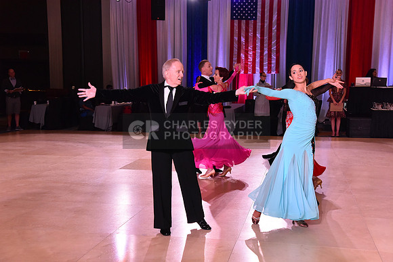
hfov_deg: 39.6
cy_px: 131
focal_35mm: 50
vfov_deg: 27.0
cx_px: 196
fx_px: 546
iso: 2500
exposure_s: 1/320
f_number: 7.1
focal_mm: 50
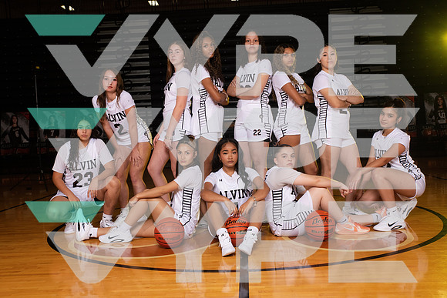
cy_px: 149
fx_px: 497
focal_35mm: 40
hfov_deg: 48.4
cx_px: 224
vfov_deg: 33.4
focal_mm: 40
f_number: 7.1
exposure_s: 1/400
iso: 500
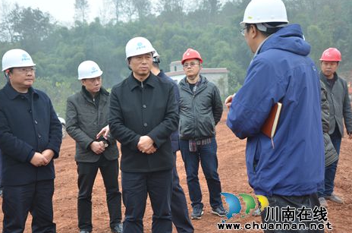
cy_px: 123
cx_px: 167
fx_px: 551
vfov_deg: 23.8
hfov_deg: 35.4
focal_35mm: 57
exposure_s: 1/80
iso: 400
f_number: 4.5
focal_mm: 35
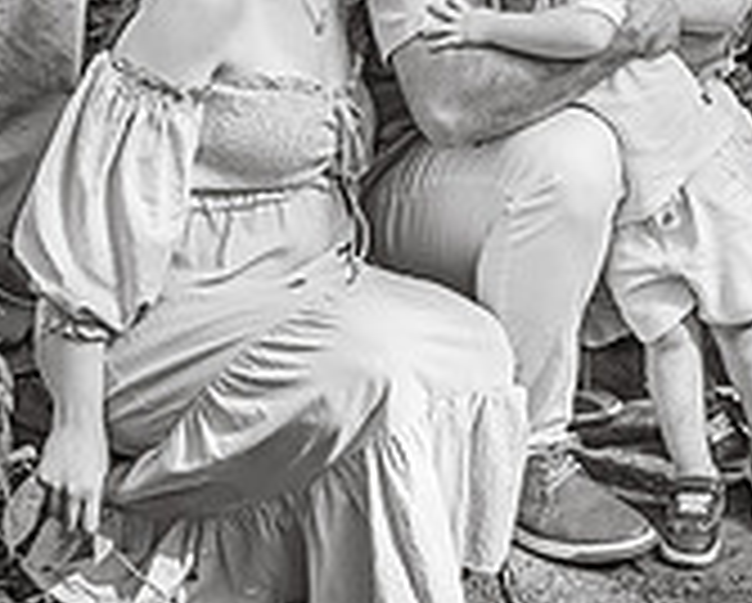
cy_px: -290
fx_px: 2317
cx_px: 579
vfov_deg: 13.9
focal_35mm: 104
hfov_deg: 18.3
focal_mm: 30
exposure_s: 1/320
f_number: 4
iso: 800
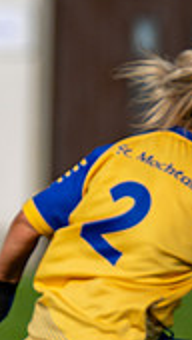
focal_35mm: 1606
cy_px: 212
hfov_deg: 0.8
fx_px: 14492
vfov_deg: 1.3
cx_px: -190
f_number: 2.8
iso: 200
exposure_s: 1/4000
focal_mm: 300
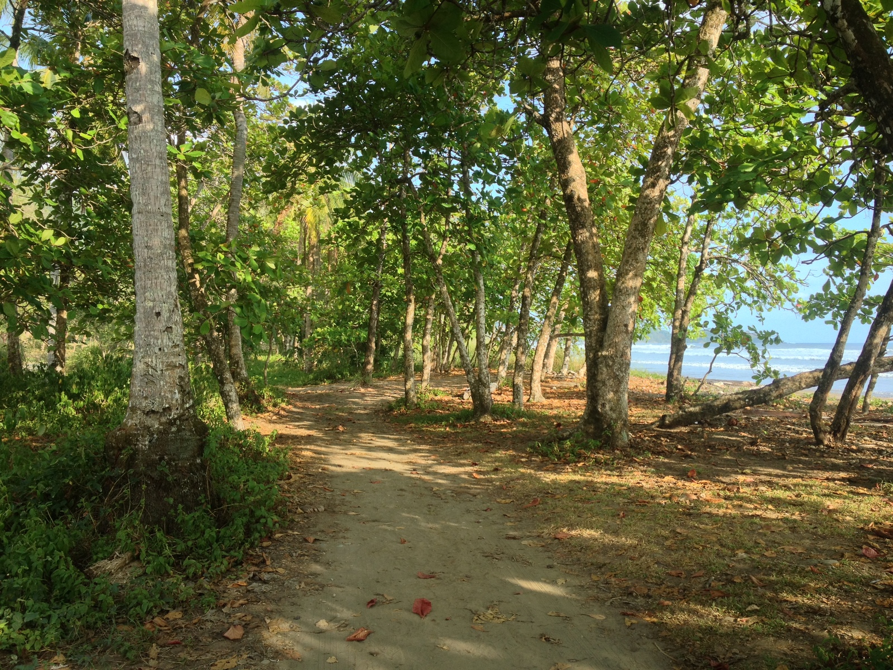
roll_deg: +0.4
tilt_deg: -2.8
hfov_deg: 52.6
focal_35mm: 35
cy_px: 335
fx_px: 903
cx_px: 446
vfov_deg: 40.7
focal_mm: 4.28
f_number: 2.4
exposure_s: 1/319
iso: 50
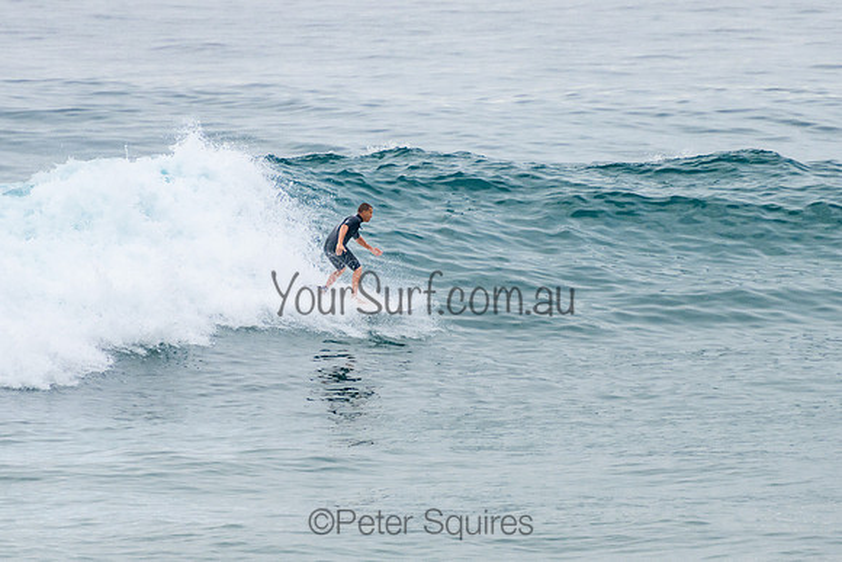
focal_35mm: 549
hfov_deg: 3.8
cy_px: 239
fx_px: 12853
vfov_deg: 2.5
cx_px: 383
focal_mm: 400
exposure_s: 1/1250
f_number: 5.6
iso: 500
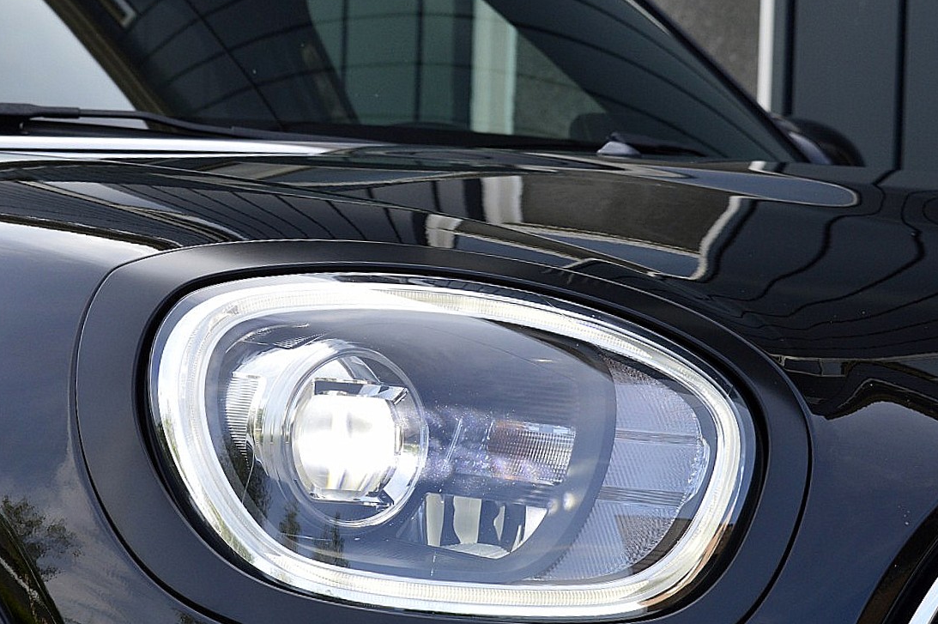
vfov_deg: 12.8
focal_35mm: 107
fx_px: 2786
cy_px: 346
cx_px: 418
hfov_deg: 19.1
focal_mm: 48
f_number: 10
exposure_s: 1/250
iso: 400
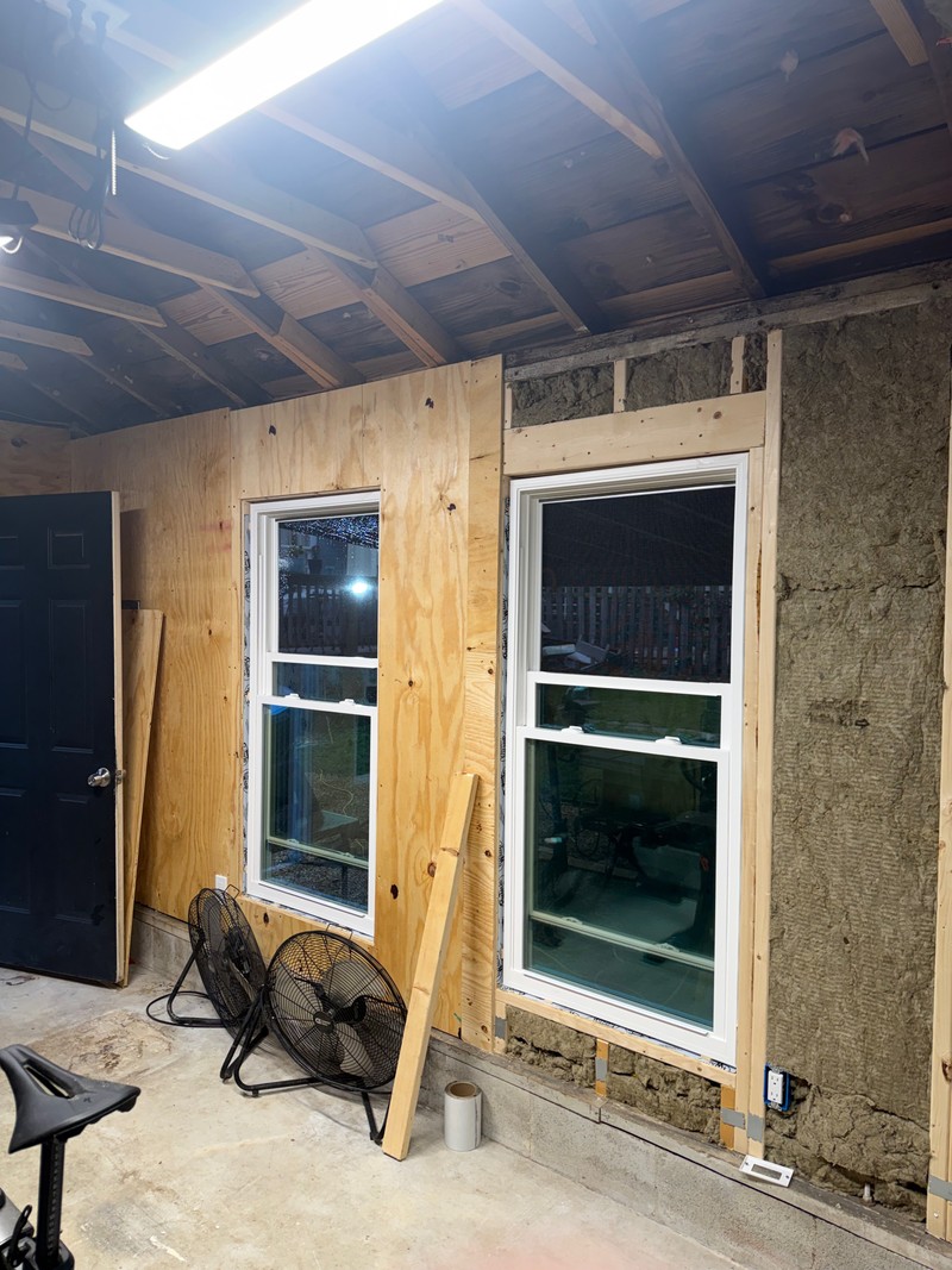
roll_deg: -1.1
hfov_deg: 56.8
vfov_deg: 71.6
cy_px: 635
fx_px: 880
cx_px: 476
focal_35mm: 24
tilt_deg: -2.7
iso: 80
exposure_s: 1/120
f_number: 1.78
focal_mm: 6.76
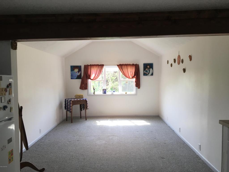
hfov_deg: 61.7
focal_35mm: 29
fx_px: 192
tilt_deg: -2.3
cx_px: 114
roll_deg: +1.1
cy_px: 86
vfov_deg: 48.2
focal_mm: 4.15
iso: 25
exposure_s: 1/40
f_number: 2.2
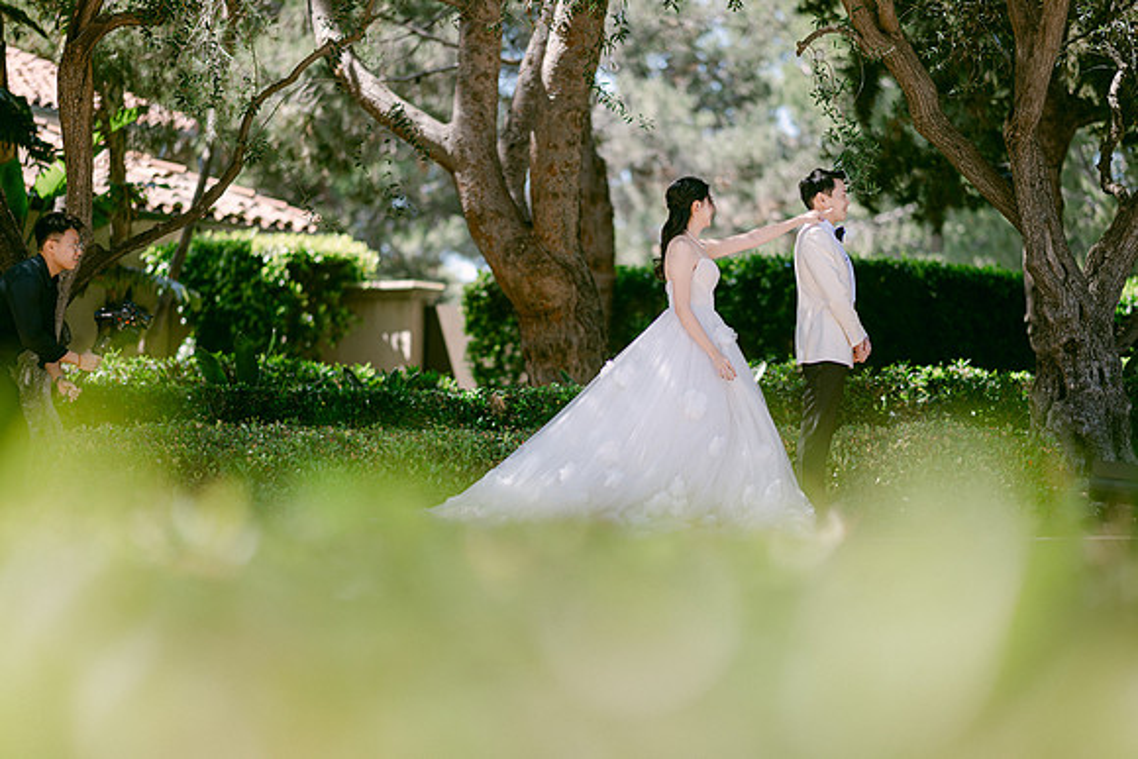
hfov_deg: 19.5
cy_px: 380
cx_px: 569
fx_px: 3320
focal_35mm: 105
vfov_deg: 13.0
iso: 64
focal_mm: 105
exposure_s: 1/1250
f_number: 1.4
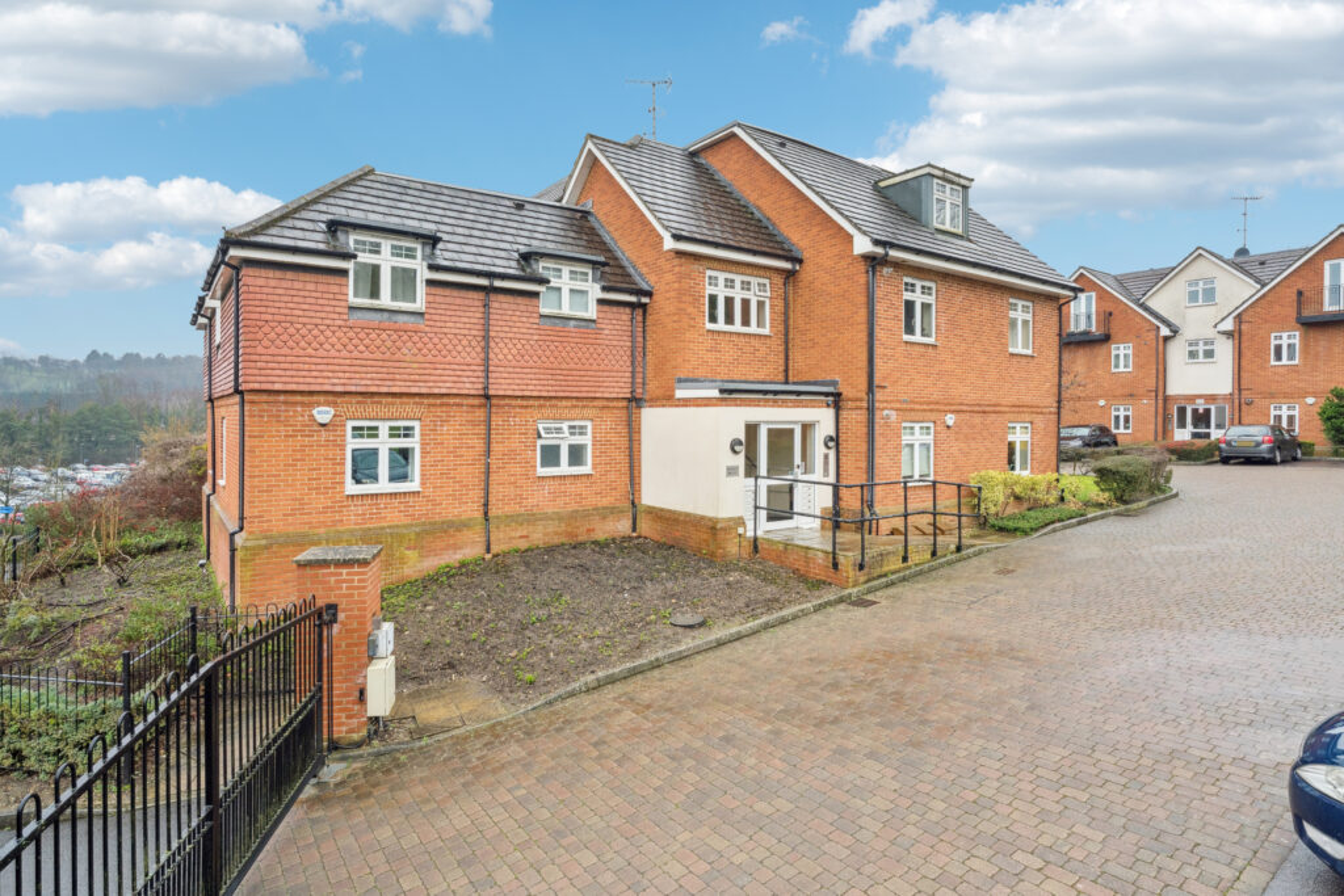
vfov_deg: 66.0
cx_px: 672
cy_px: 448
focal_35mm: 18
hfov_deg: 88.4
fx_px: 691
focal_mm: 18.5
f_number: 8
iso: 640
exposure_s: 1/125
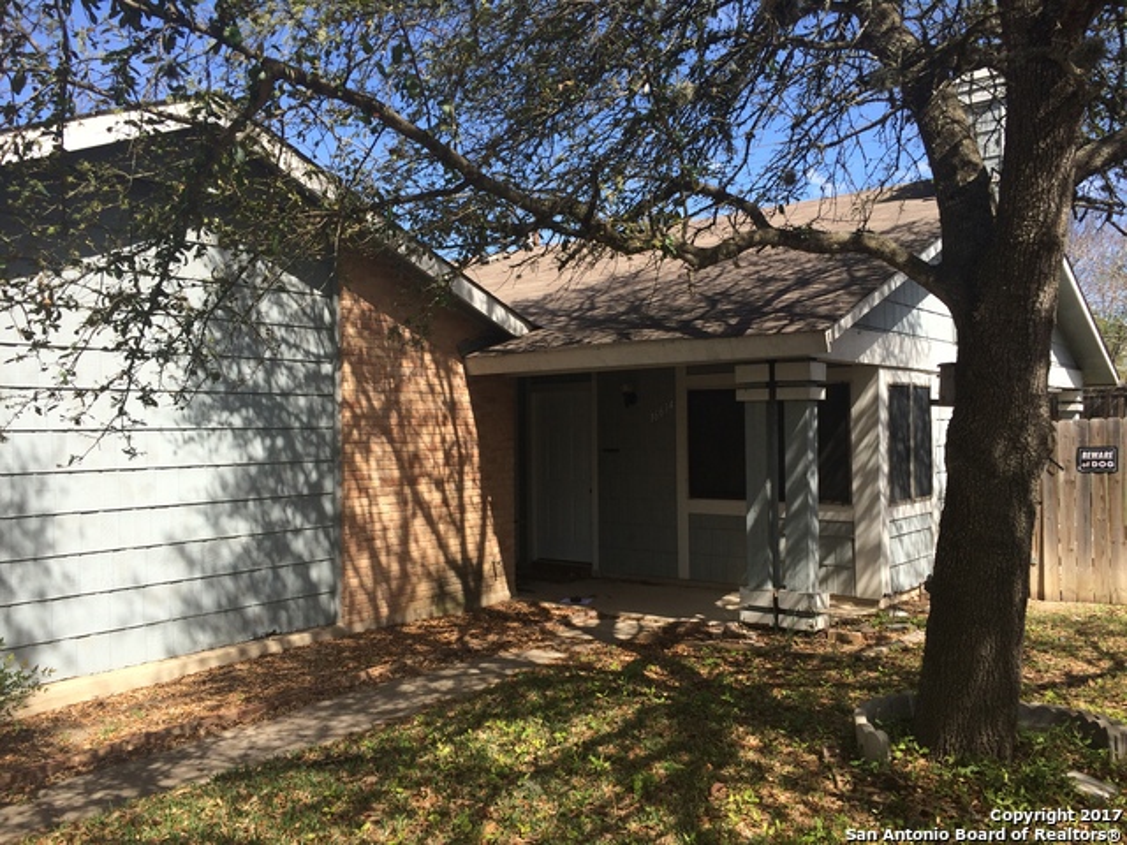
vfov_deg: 48.2
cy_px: 422
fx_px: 944
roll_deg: +1.6
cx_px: 564
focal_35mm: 29
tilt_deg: -1.4
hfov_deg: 61.7
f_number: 2.2
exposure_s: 1/1325
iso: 32
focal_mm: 4.15
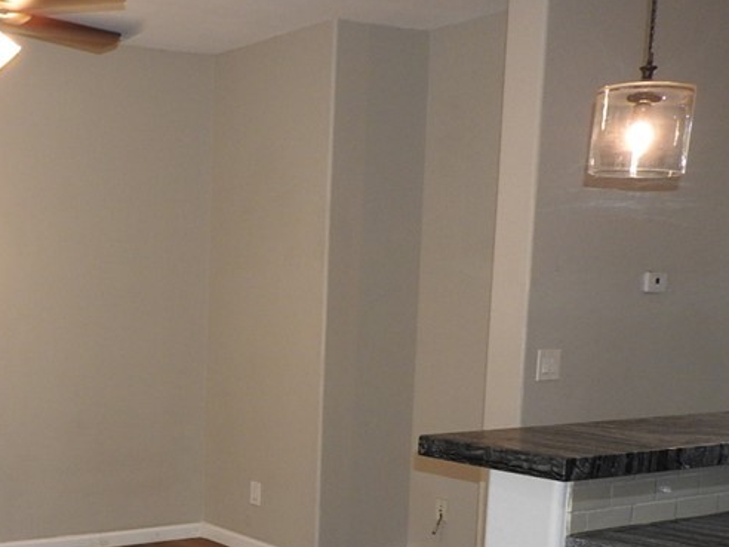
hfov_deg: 34.4
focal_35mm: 50
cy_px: 411
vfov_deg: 28.7
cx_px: -15
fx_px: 1053
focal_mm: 4.3
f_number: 3.3
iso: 200
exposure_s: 1/30
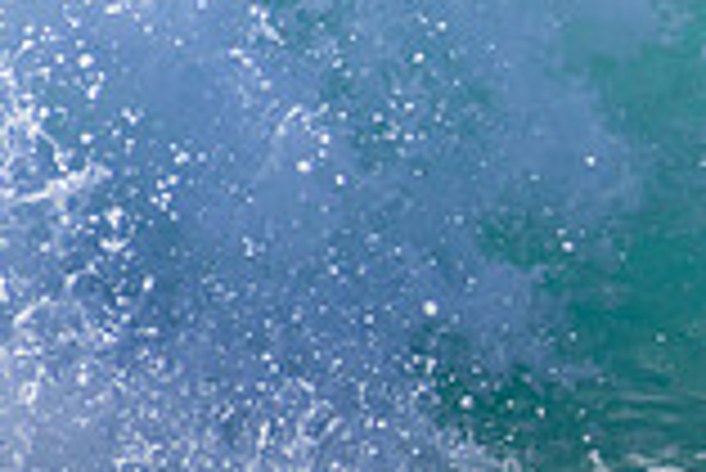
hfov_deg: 0.6
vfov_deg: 0.4
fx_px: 68897
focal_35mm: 3510
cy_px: -214
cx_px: 1165
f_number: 11
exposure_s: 1/2000
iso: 1000
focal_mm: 950
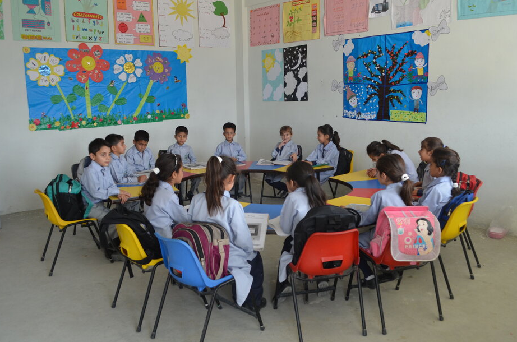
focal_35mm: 30
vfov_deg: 43.4
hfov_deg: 62.0
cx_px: 270
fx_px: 430
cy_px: 157
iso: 400
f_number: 4.8
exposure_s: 1/90
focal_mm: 18
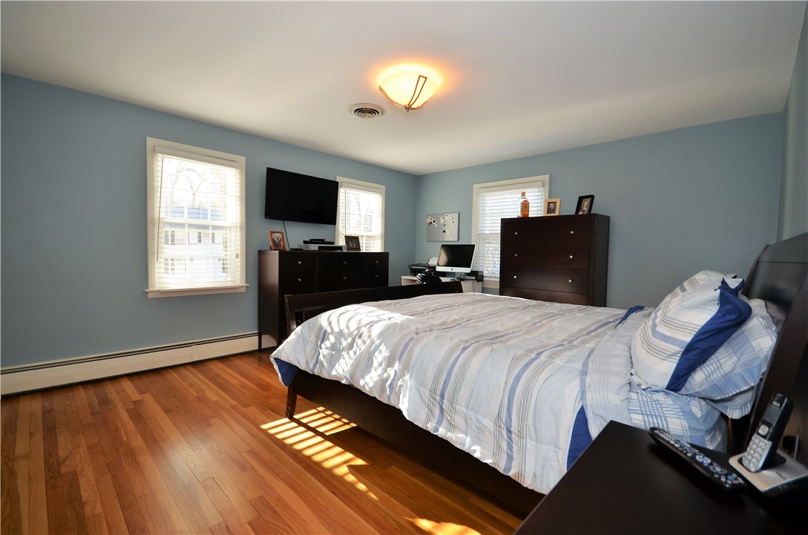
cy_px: 268
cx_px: 404
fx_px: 336
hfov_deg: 100.5
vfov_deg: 77.1
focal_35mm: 15
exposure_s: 1/60
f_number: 5
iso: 250
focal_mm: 10
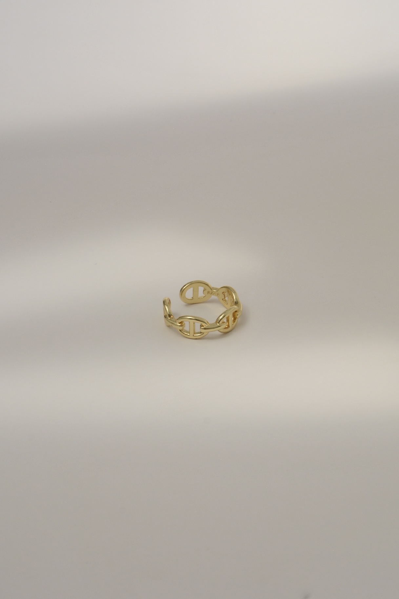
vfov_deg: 27.0
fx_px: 1247
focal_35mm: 75
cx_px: 200
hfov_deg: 18.2
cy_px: 300
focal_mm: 50
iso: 500
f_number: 16
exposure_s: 1/1000
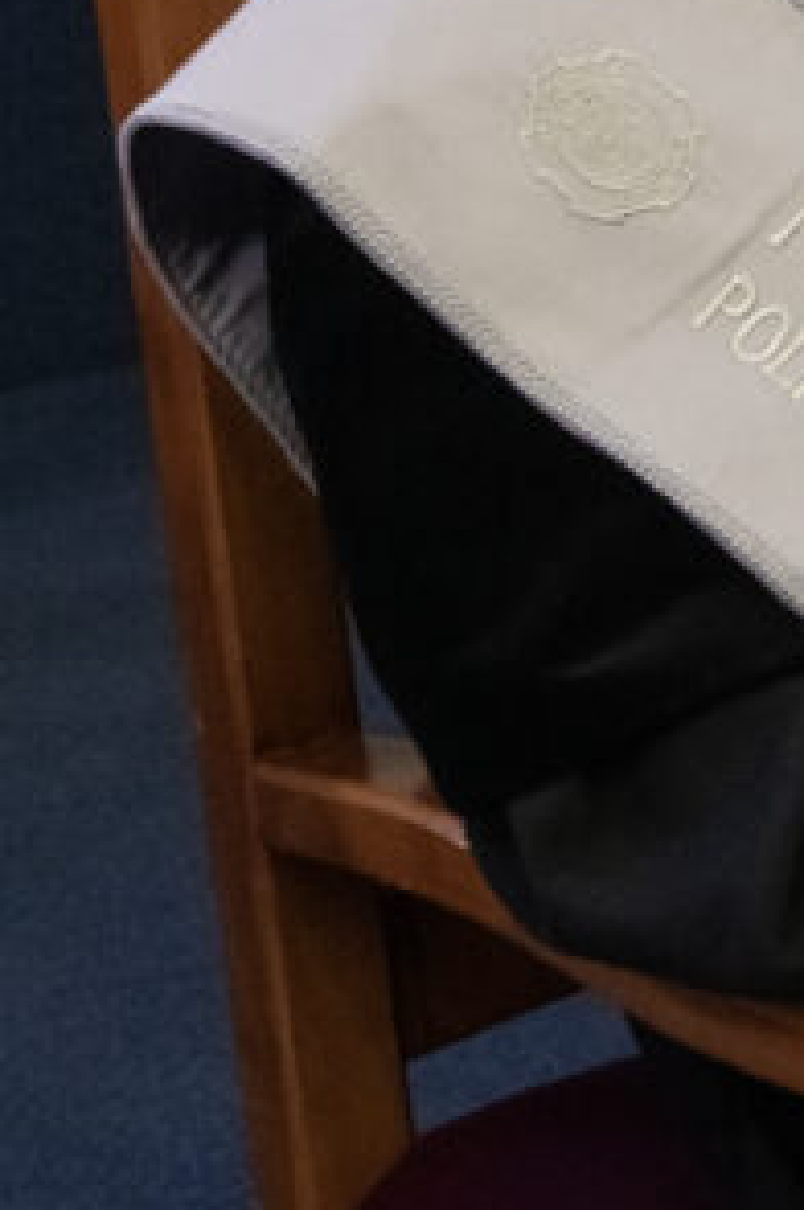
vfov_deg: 15.2
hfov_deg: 10.0
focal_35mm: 132
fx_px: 4432
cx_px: 1300
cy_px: -94
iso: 6400
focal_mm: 38
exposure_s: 1/125
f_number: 5.6
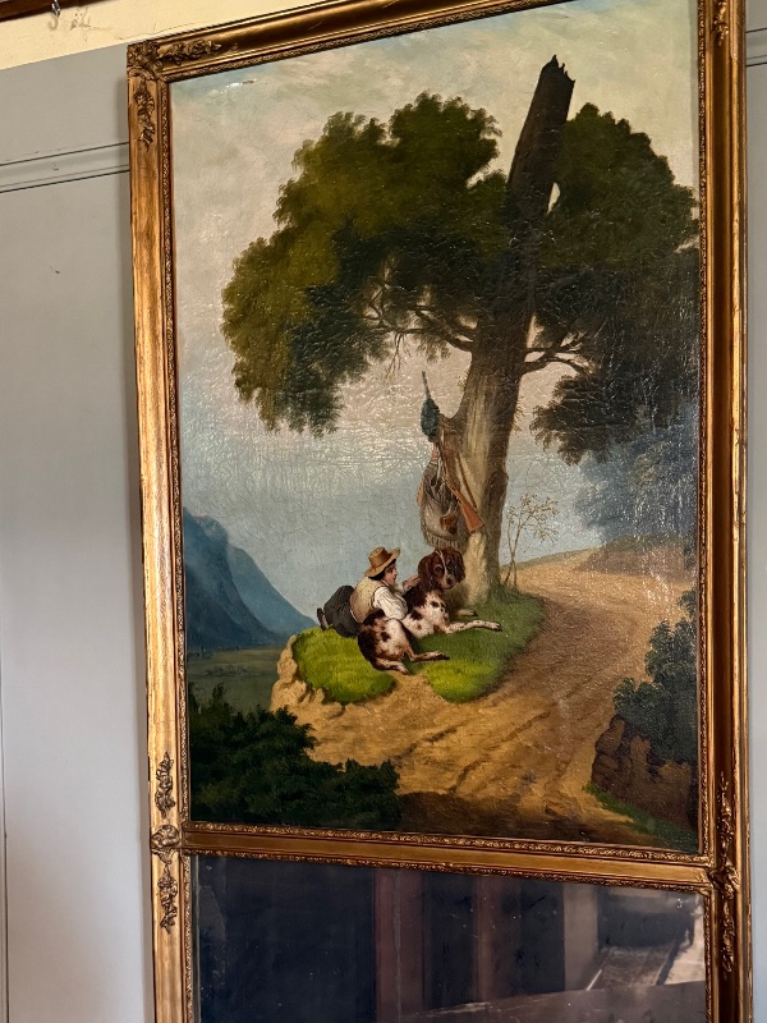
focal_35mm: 36
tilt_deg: -1.1
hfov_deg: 39.4
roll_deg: -0.5
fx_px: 1064
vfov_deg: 50.8
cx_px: 482
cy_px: 642
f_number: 1.78
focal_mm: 6.76
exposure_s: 1/32
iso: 1000
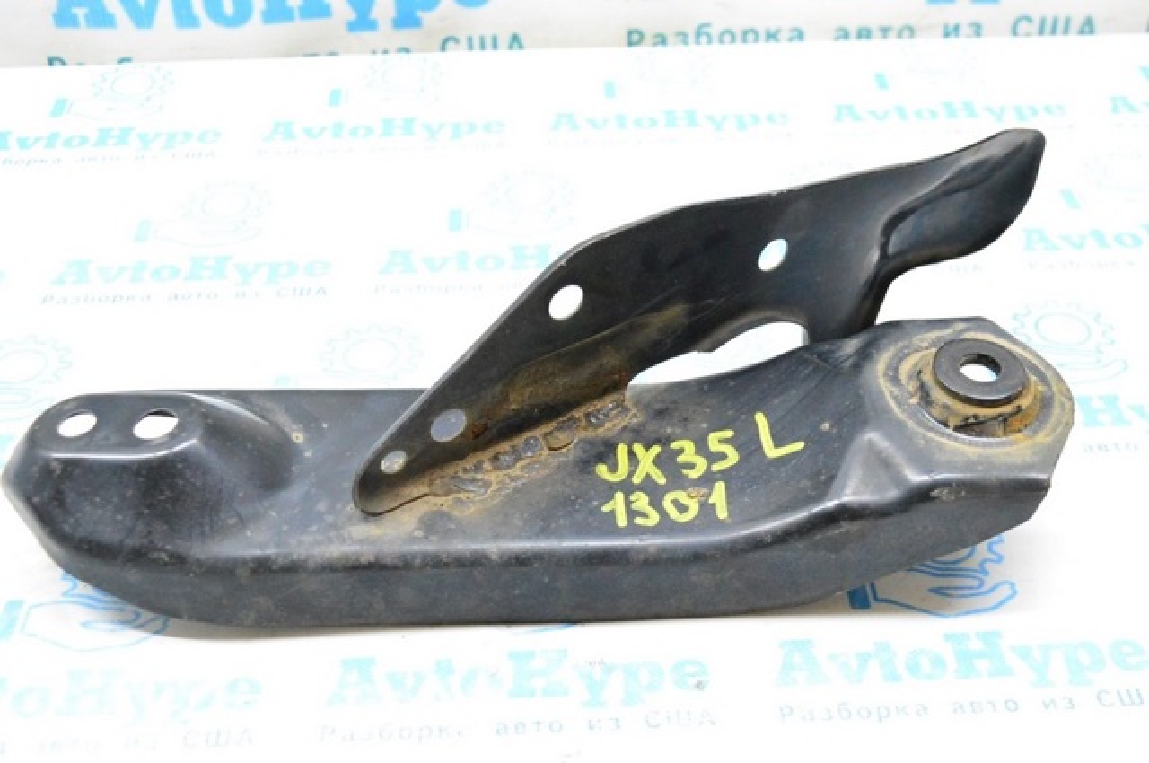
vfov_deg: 28.9
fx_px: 1482
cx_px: 574
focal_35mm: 46
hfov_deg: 42.4
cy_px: 382
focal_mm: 31
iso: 6400
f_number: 6.3
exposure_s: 1/160
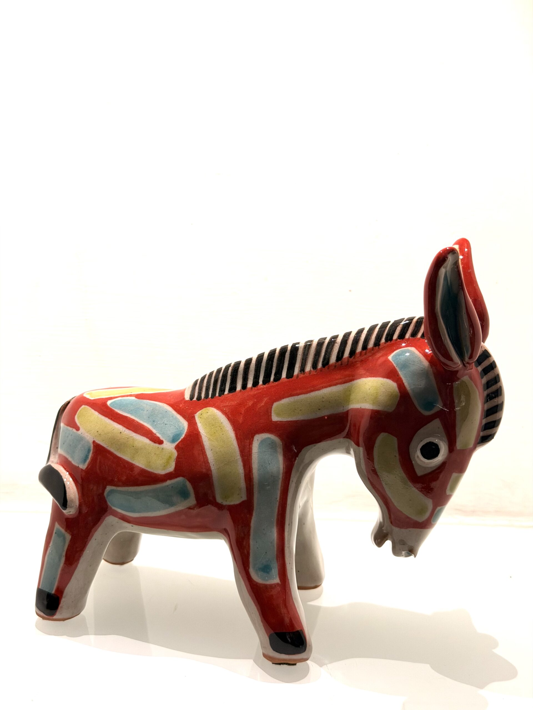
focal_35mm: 48
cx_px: 266
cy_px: 355
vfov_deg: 39.7
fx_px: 985
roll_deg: -3.3
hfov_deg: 30.3
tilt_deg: -14.5
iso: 50
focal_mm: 6.76
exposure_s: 1/121
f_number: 1.78
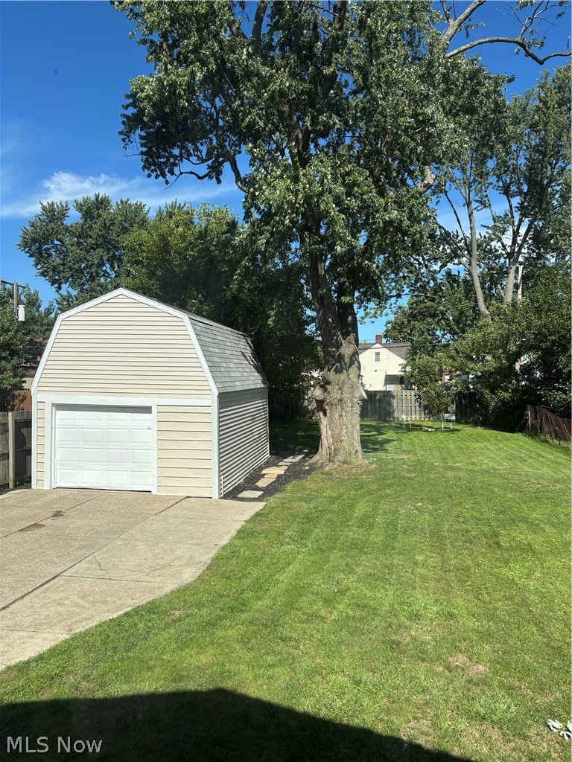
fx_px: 573
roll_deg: -1.6
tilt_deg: -3.7
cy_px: 381
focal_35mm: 26
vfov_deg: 67.3
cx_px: 286
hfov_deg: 53.1
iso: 50
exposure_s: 1/2857
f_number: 1.6
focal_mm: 5.96
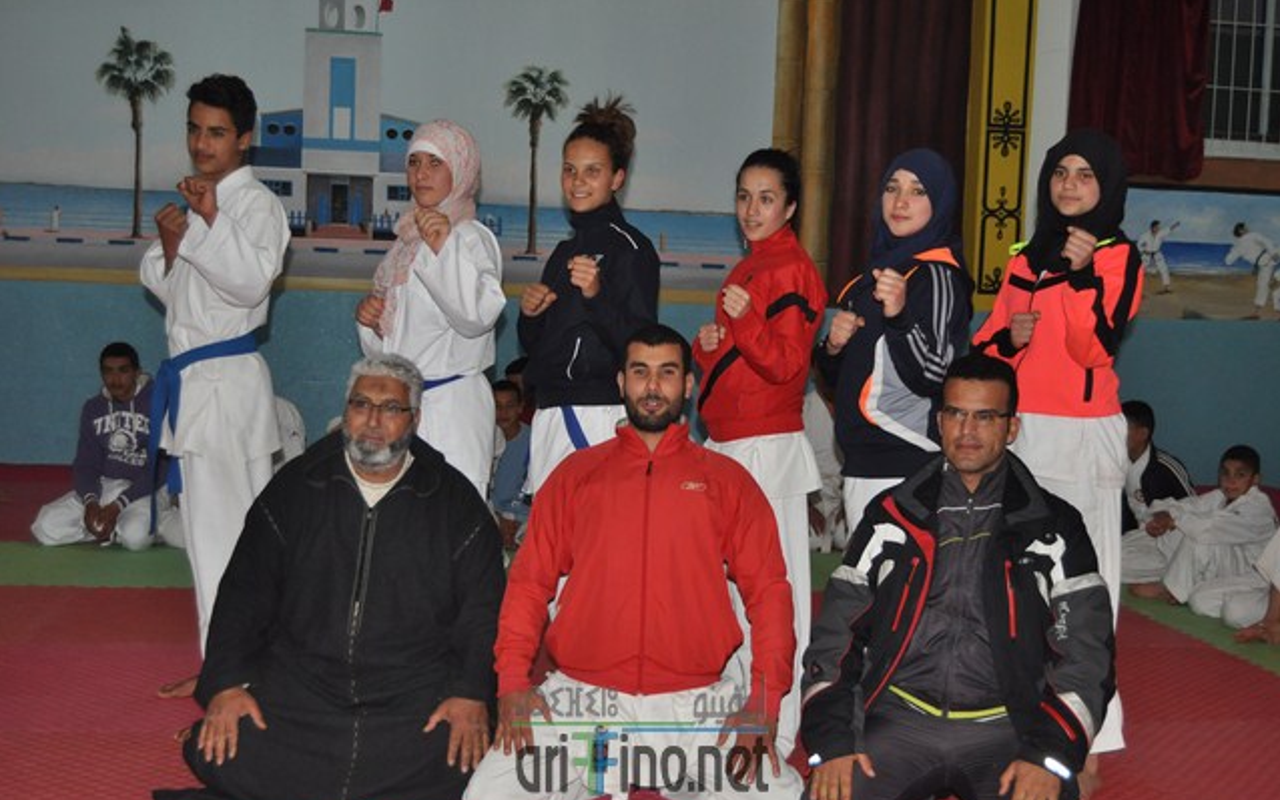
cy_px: 418
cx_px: 640
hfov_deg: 42.2
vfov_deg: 27.1
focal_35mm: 48
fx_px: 1658
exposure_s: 1/60
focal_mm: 31
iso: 800
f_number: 4.2
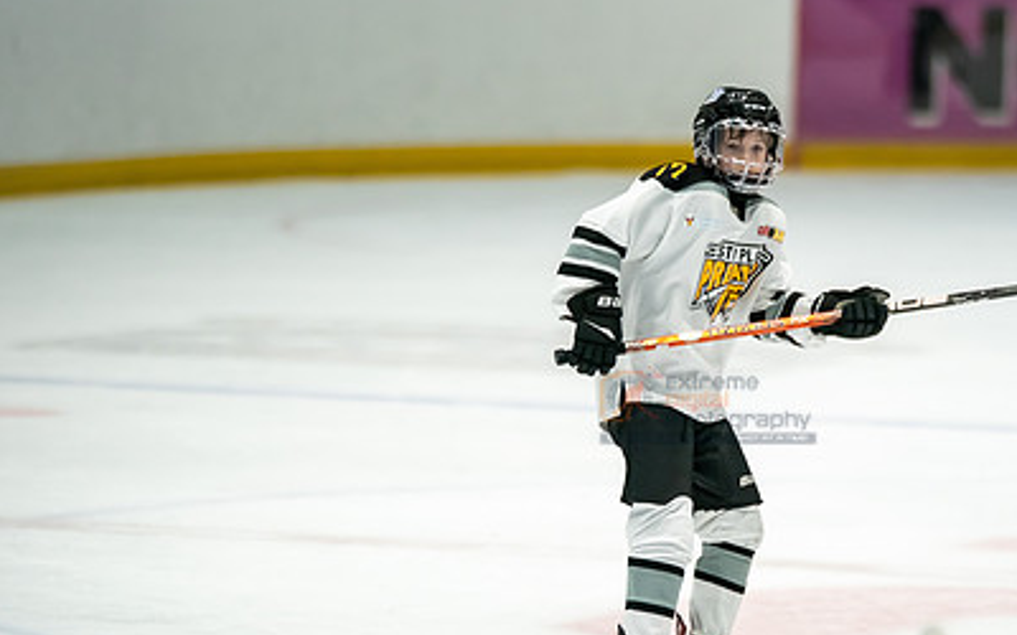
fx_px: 10117
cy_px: 405
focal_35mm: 365
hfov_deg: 5.8
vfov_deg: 3.6
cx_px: 709
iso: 3200
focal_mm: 247
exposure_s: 1/1250
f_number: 3.2
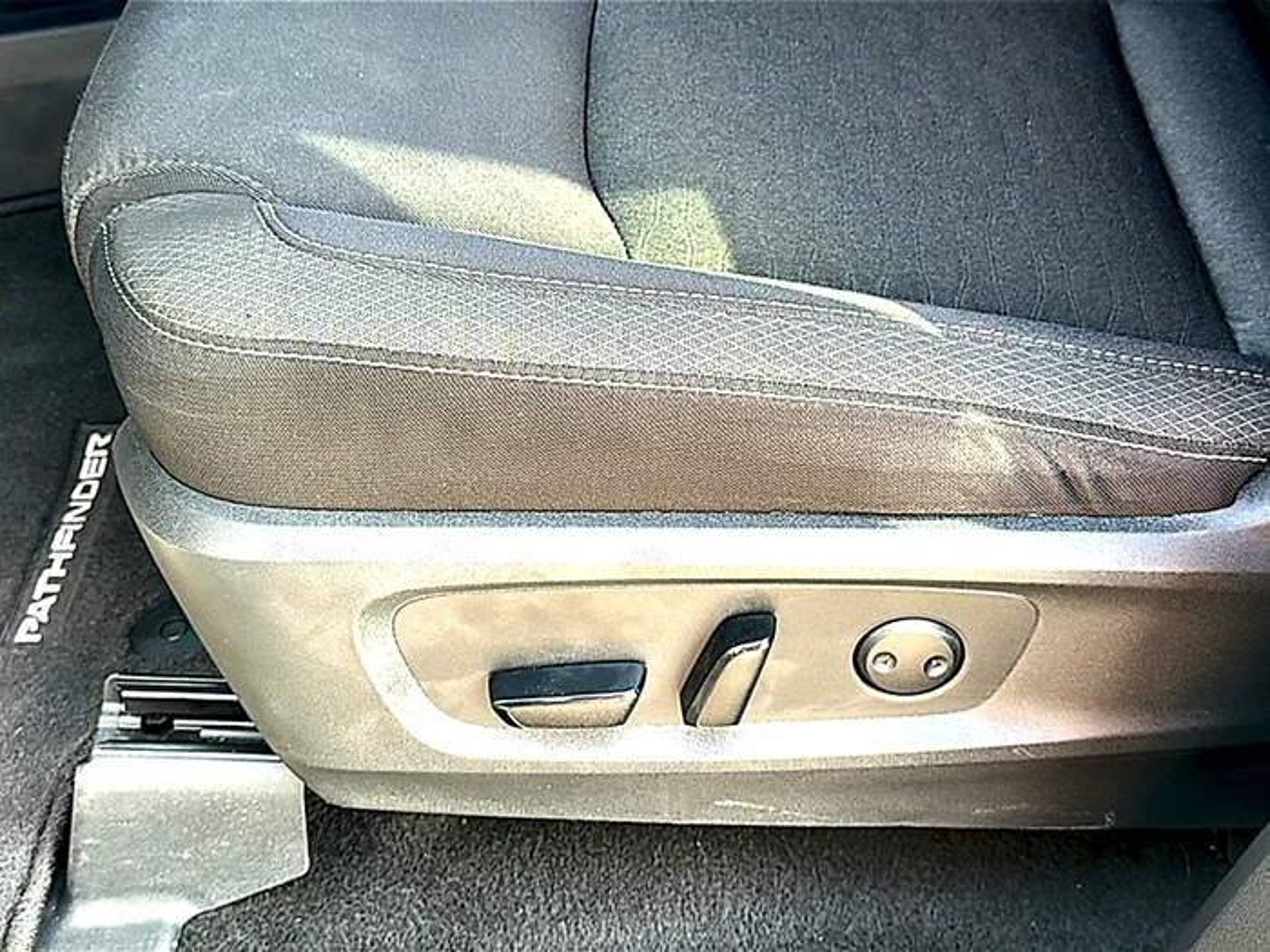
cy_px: 476
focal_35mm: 41
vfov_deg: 35.1
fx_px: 1504
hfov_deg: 45.8
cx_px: 635
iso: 50
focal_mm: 6.86
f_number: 1.78
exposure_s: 1/48
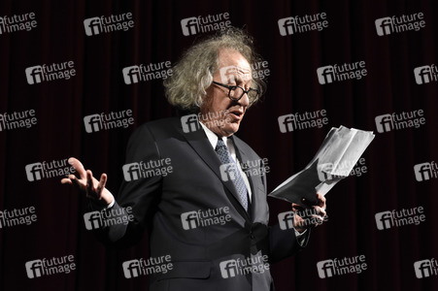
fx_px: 1277
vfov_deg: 13.0
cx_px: 219
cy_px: 146
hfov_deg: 19.5
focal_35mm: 105
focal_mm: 70
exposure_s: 1/400
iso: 2000
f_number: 3.5
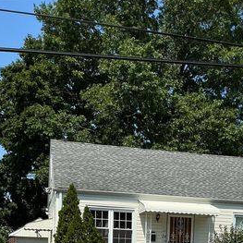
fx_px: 516
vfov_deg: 23.8
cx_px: 168
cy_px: 304
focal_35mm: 65
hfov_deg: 26.3
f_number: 1.8
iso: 25
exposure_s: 1/2427
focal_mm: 3
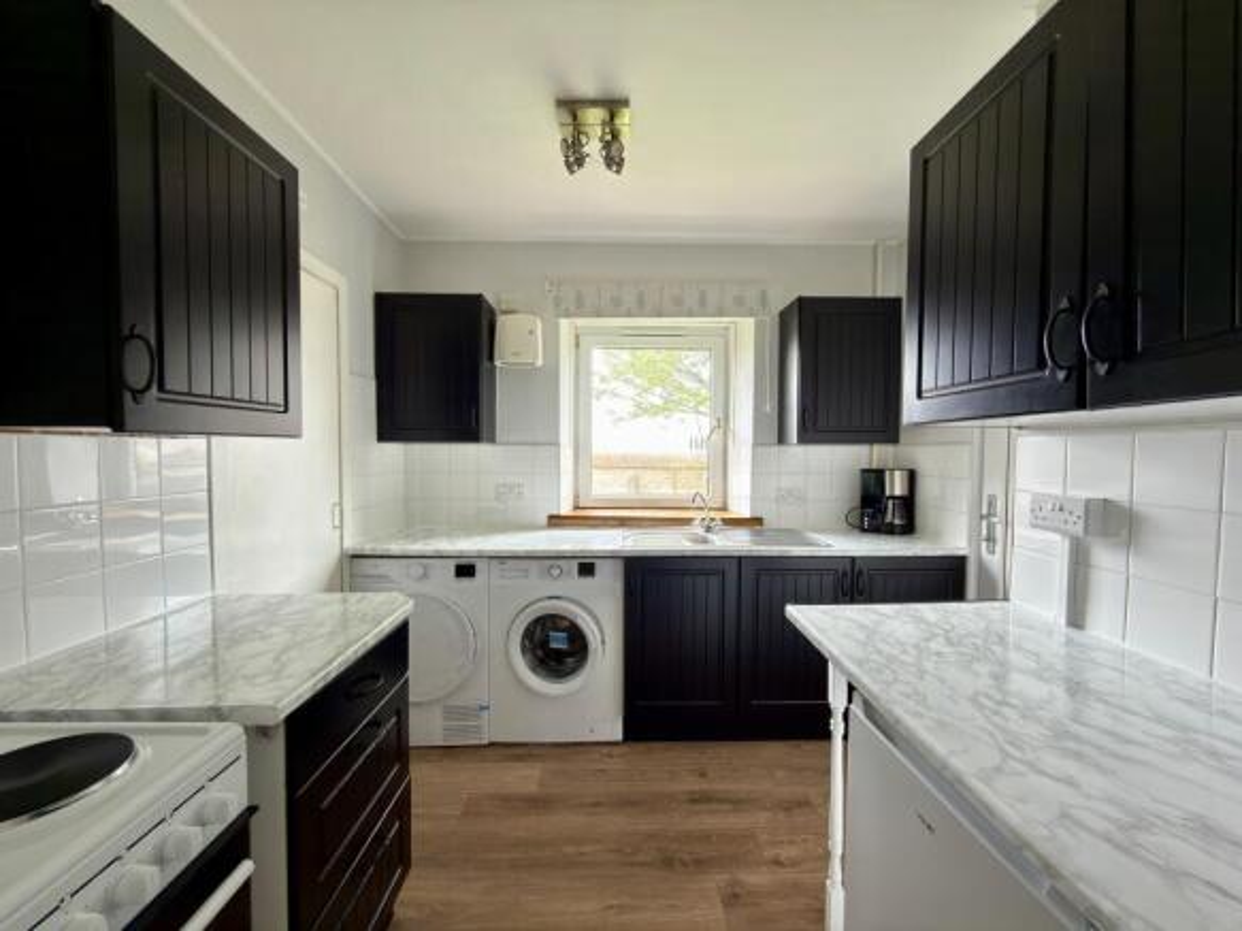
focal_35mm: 14
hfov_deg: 102.1
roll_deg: -0.2
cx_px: 621
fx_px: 502
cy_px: 466
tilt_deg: -1.4
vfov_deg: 85.7
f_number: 2.2
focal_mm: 2.22
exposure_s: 1/38
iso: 64
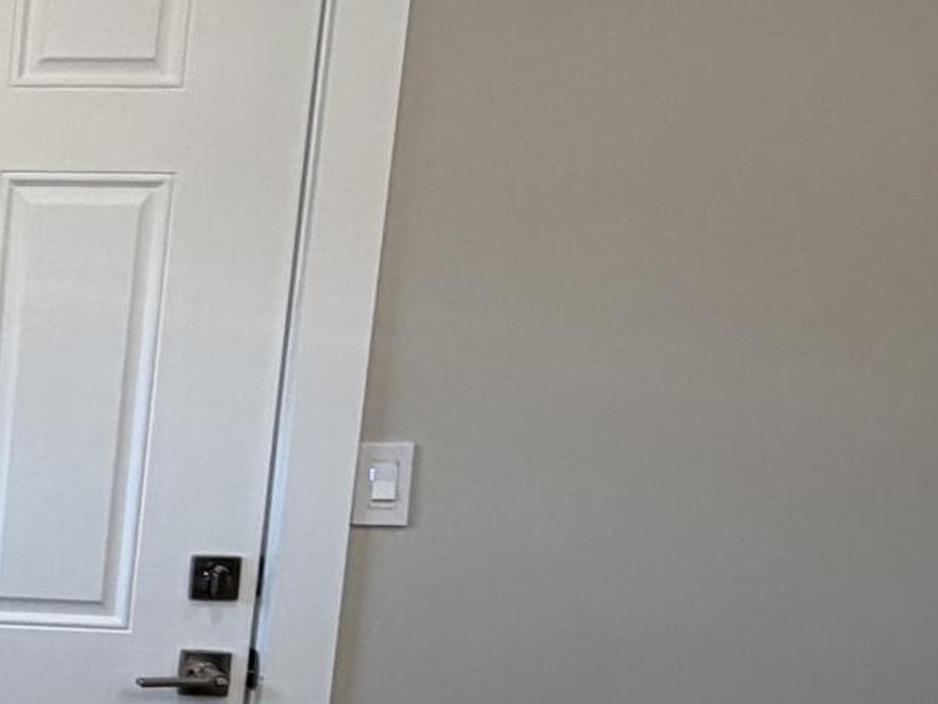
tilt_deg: -8.2
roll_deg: -0.6
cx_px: -870
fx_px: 1870
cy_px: 508
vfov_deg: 21.2
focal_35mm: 69
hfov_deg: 19.1
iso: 125
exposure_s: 1/120
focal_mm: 2.22
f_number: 2.2
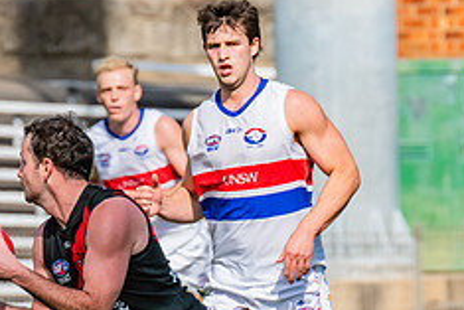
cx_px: 131
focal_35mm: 1214
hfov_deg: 1.7
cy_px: 294
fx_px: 15656
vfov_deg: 1.1
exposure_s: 1/1600
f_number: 10
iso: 800
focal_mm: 420
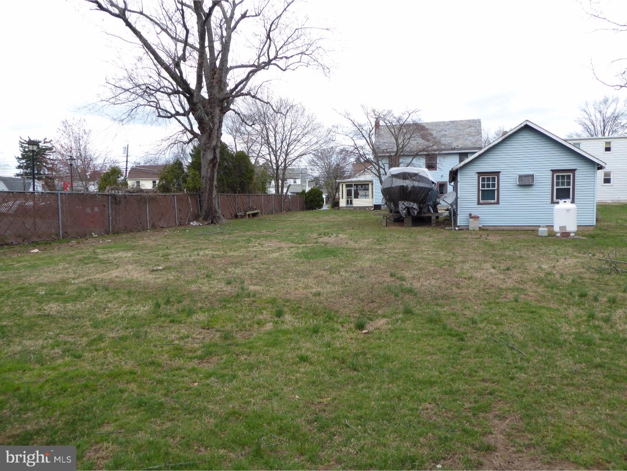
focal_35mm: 24
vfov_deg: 56.8
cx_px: 314
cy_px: 236
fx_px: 435
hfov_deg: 71.6
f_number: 3.3
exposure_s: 1/320
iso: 100
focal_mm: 4.3
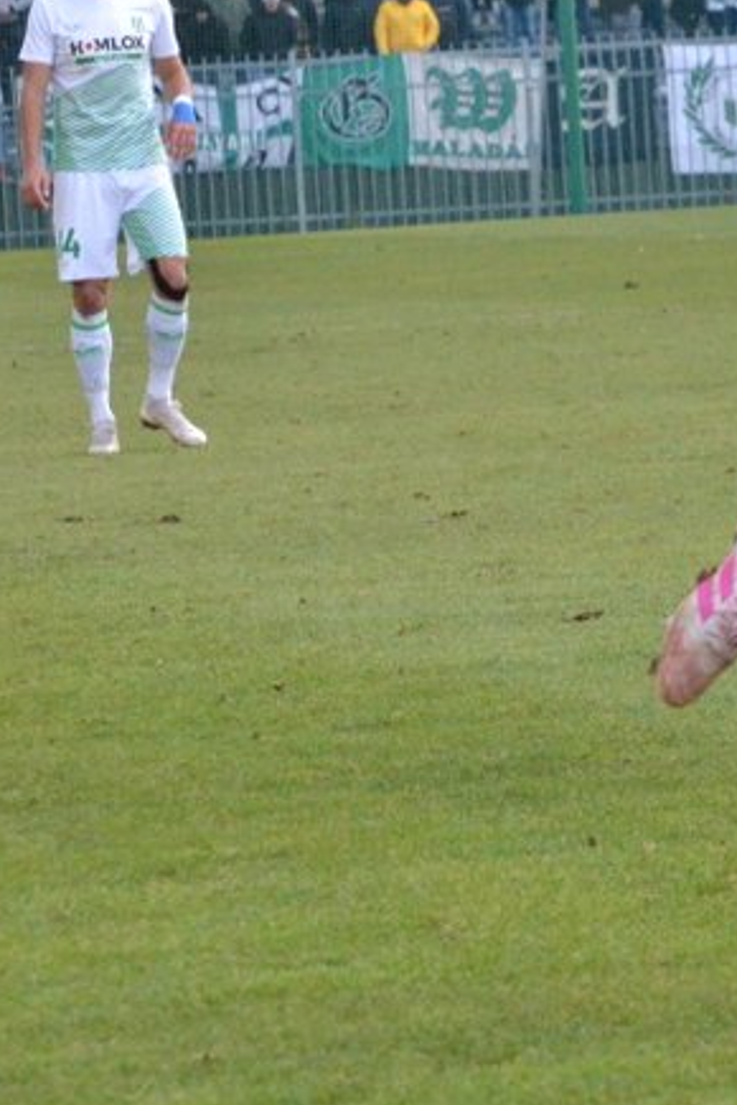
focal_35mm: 355
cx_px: 1355
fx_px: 10901
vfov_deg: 5.8
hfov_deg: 3.8
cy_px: 184
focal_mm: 86
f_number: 8
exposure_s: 1/1000
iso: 3200
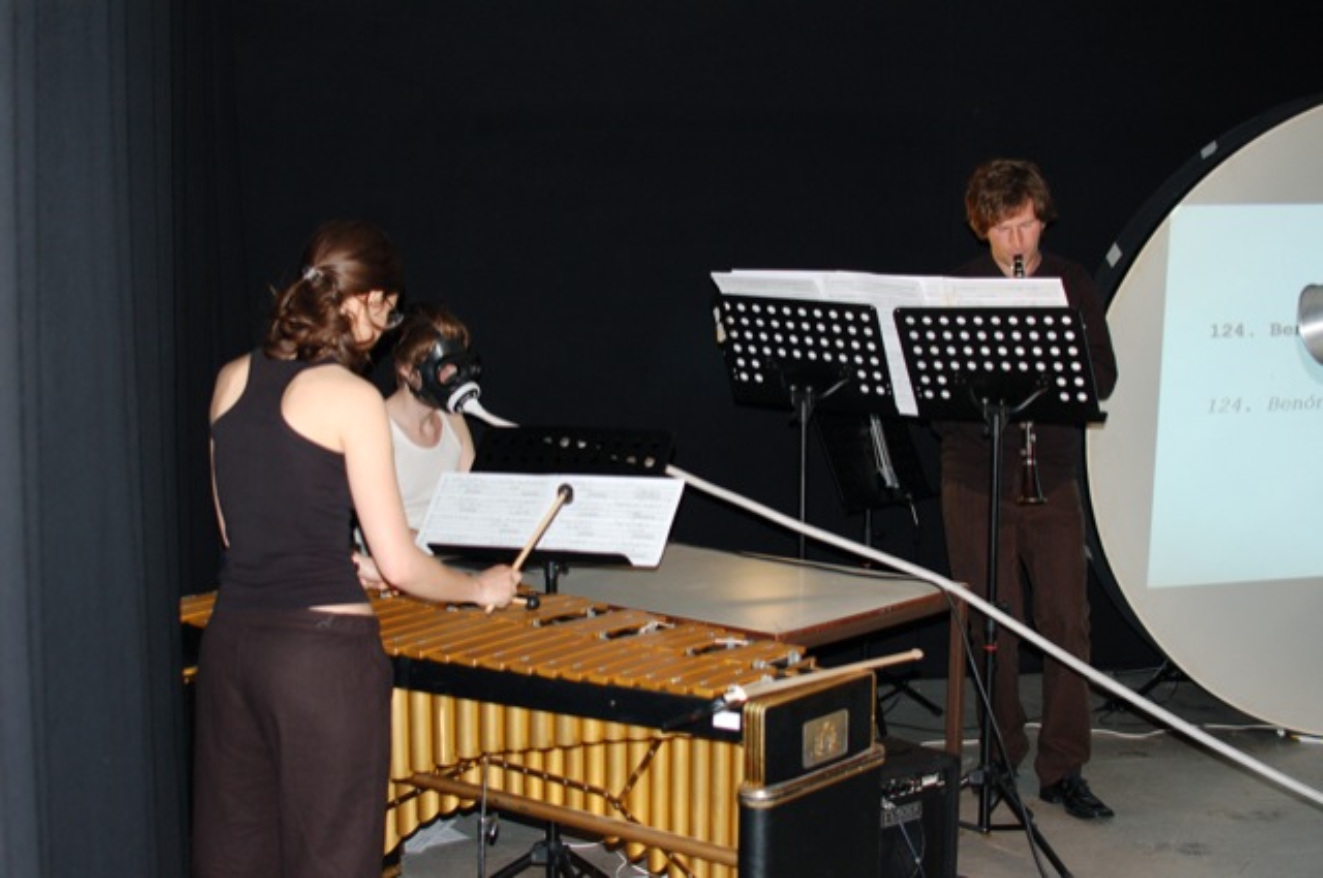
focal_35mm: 52
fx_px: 1927
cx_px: 662
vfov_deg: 25.7
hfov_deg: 37.9
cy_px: 439
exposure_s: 1/60
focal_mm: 35
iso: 400
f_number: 3.5
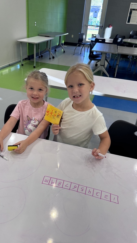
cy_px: 122
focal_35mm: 27
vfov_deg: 69.9
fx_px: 174
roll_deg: -3.9
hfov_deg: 42.8
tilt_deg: -30.8
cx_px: 60
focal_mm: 6.76
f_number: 1.78
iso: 200
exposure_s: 1/120
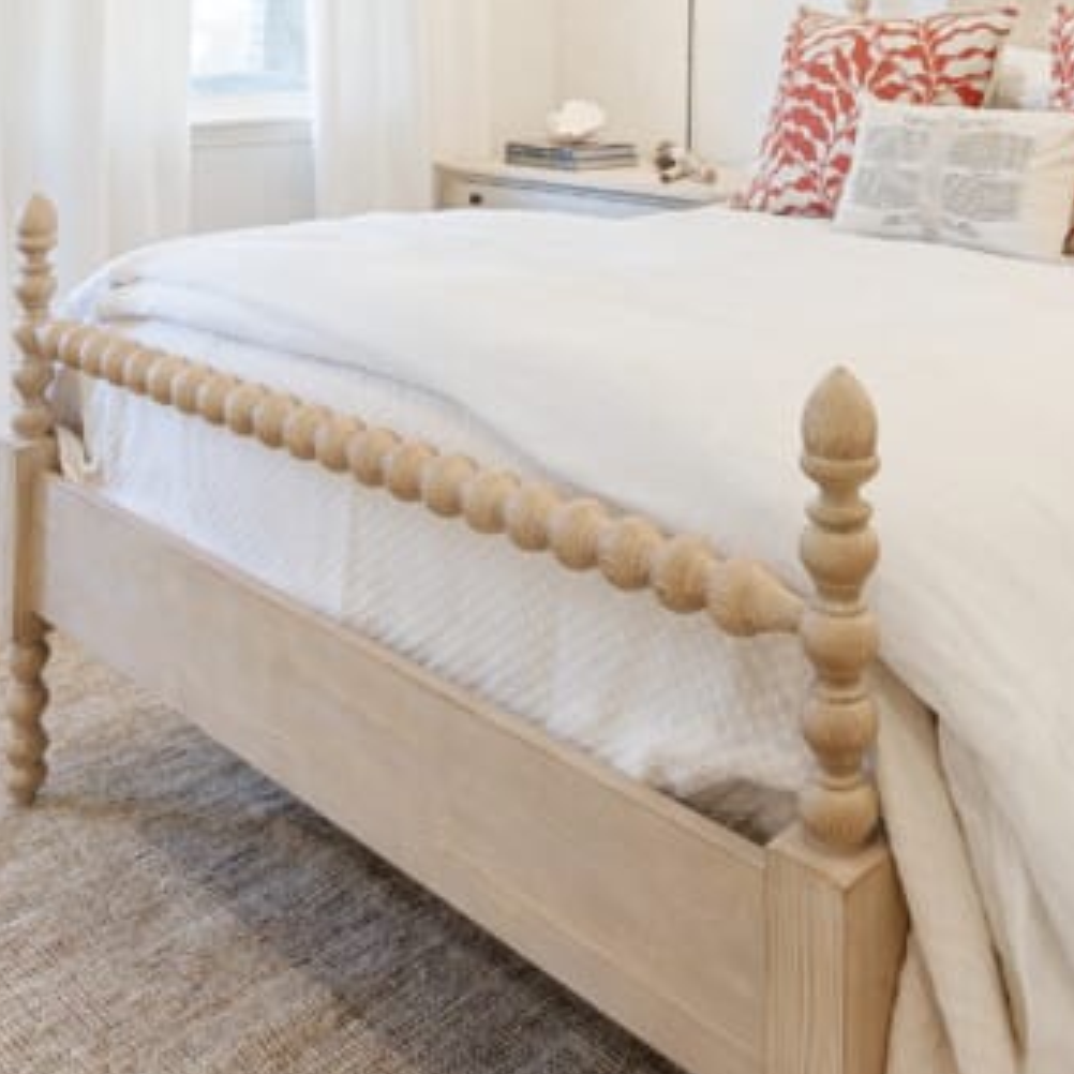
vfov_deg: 38.1
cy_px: 59
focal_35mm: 40
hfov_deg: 41.4
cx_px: 650
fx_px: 1415
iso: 100
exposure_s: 1
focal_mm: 15.5
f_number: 8
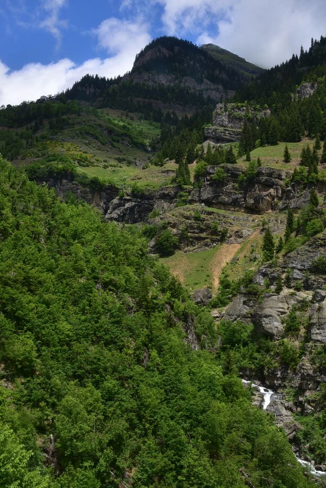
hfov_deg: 18.9
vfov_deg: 28.1
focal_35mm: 72
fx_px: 978
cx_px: 183
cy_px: 238
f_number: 22
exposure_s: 1/125
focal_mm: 50
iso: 320
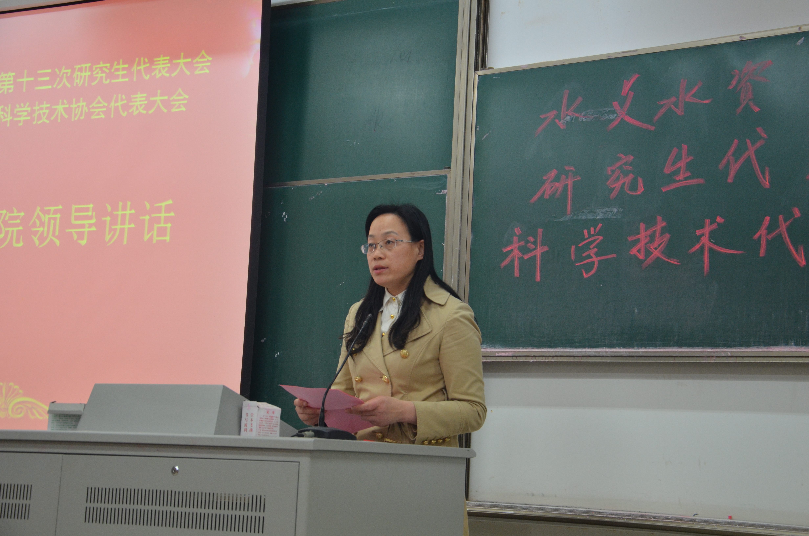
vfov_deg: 20.1
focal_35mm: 68
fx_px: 1514
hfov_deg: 29.9
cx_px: 404
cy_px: 268
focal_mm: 45
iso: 640
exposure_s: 1/60
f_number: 4.8
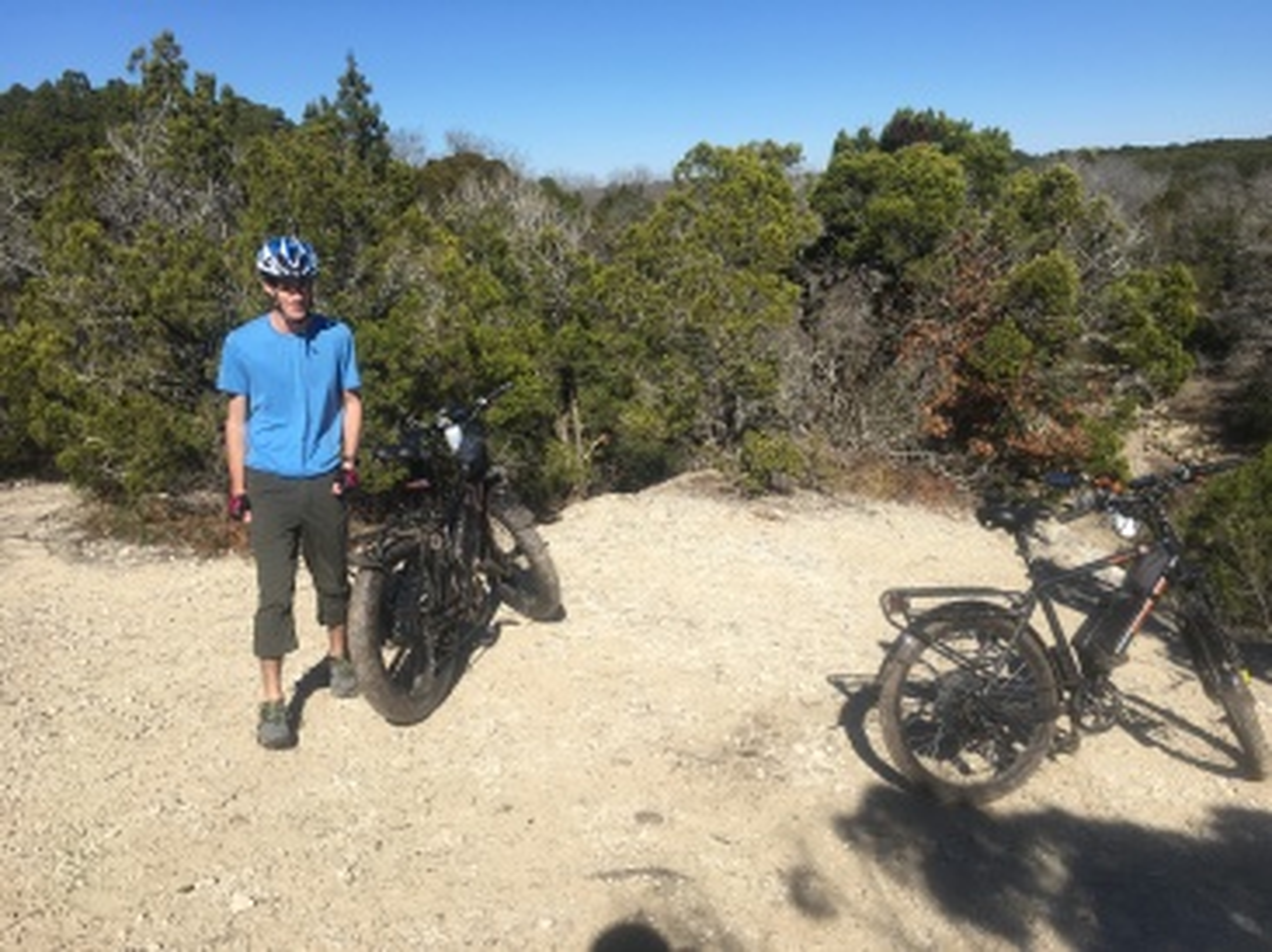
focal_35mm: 29
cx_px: 636
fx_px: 1065
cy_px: 476
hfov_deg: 61.7
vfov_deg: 48.2
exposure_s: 1/1832
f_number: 2.2
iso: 25
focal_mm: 4.15
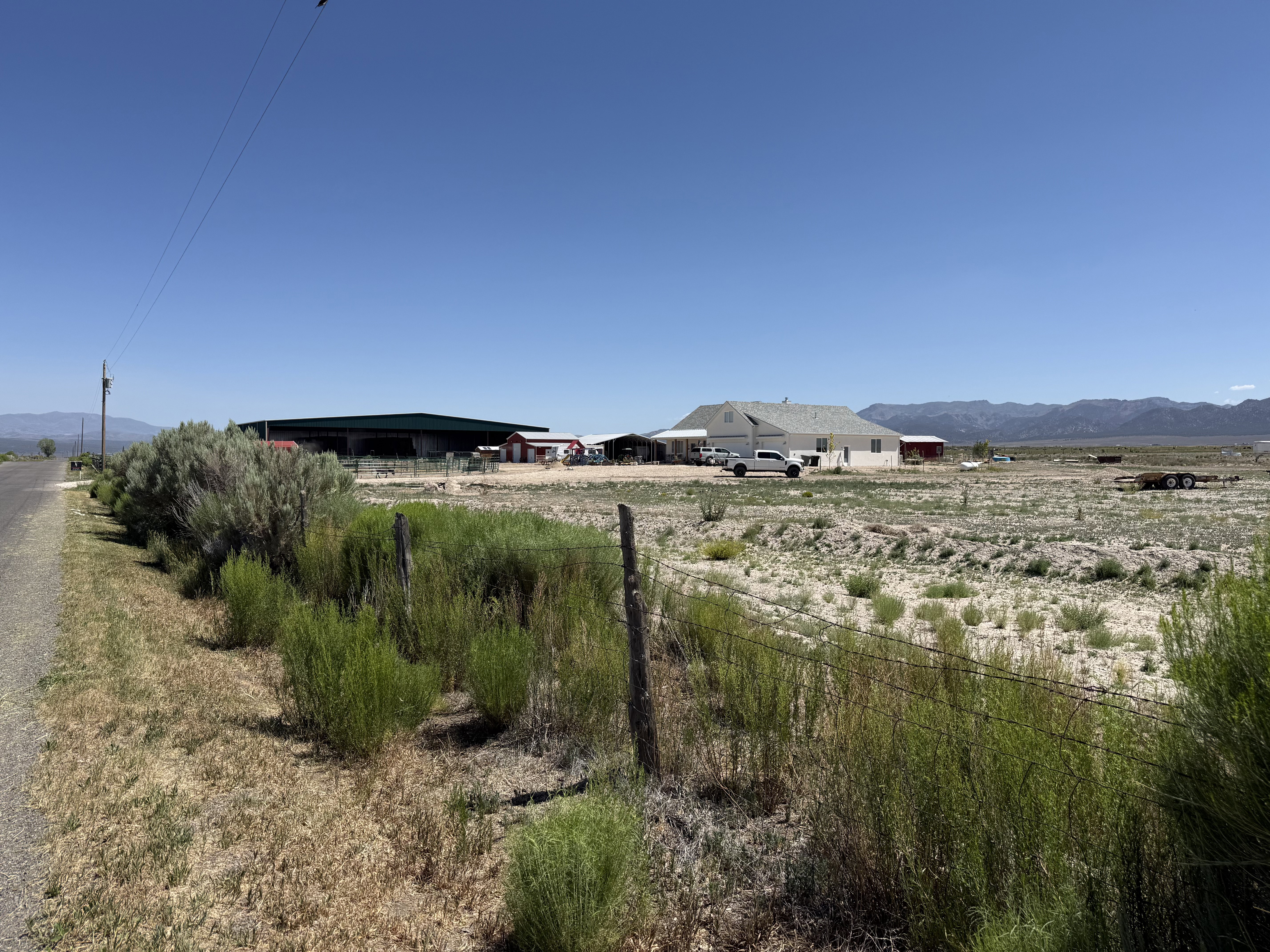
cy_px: 476
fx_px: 881
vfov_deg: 56.8
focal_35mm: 24
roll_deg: -0.6
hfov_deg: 71.6
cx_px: 635
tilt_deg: +0.0
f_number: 1.78
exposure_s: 1/6173
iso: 80
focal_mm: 6.76
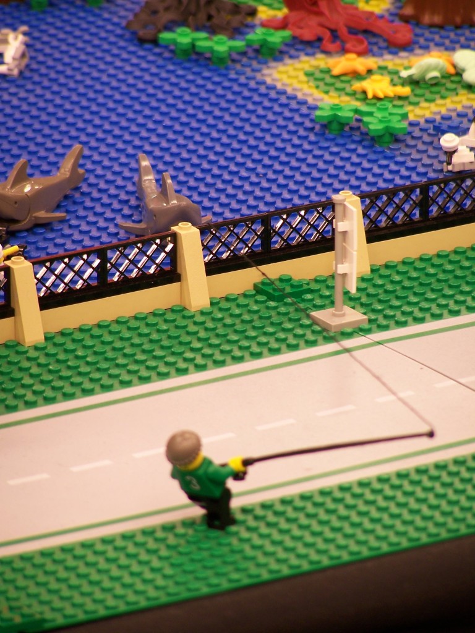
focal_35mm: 380
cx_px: 238
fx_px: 6952
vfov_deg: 5.2
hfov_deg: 3.9
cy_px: 316
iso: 80
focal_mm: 63
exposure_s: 1/3
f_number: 3.7
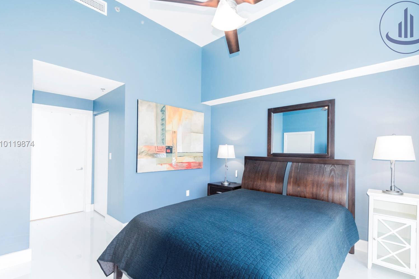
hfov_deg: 96.7
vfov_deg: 73.7
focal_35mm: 16
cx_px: 215
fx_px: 186
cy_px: 144
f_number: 6.3
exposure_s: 1/50
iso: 800
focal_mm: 10
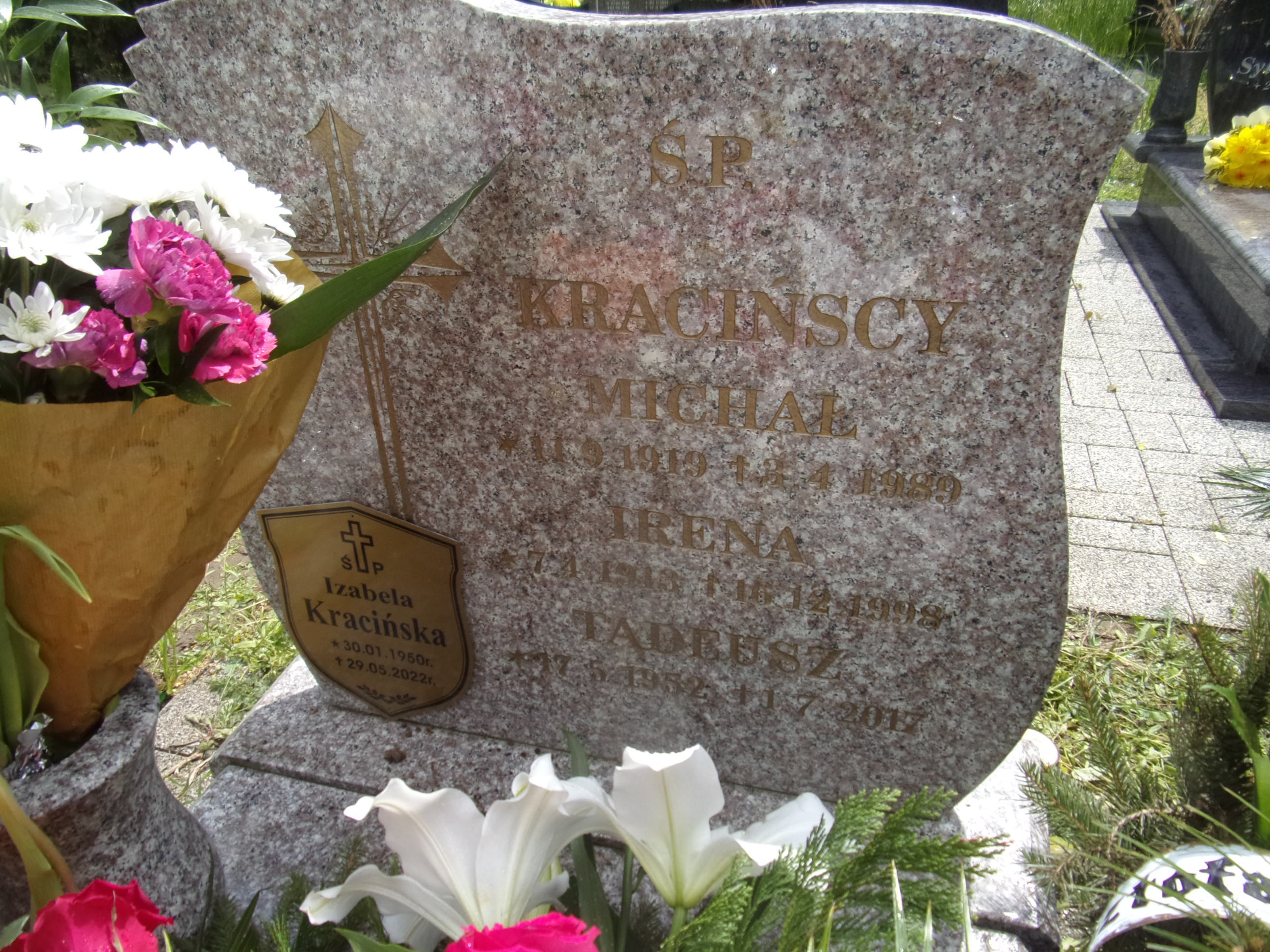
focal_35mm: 24
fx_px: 881
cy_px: 476
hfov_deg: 71.6
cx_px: 635
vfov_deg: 56.8
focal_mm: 4.3
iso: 80
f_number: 3.3
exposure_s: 1/640
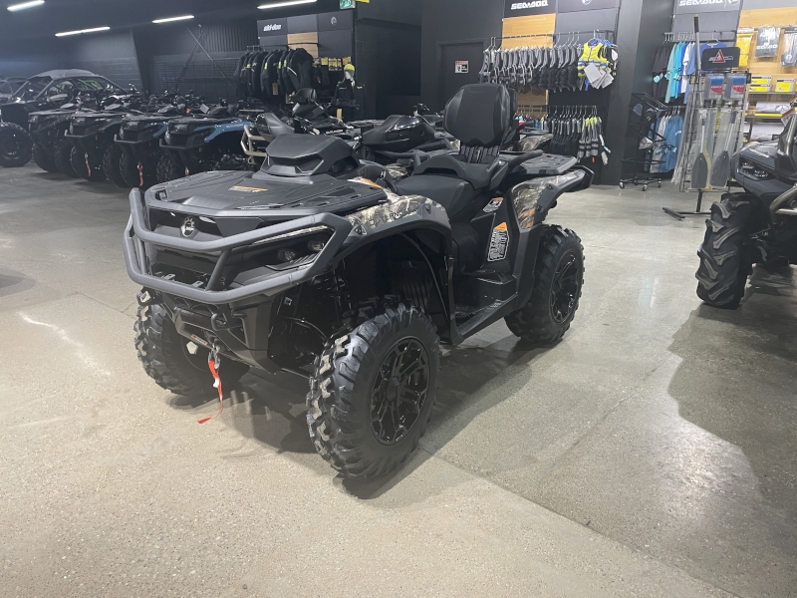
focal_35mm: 26
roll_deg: +1.1
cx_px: 398
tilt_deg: -14.9
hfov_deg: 67.3
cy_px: 299
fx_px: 599
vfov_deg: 53.1
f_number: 1.6
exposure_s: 1/60
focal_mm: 4.2
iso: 100
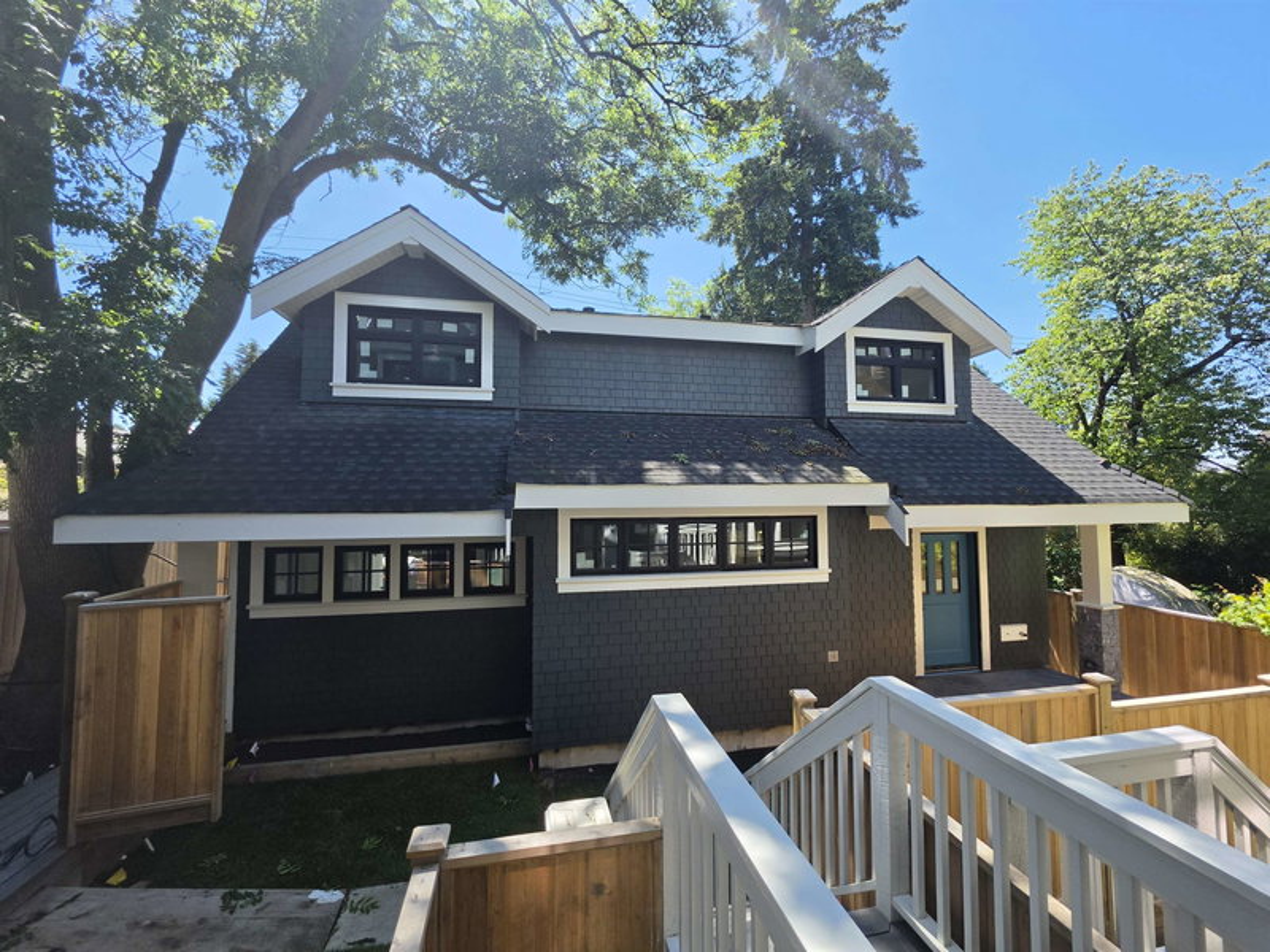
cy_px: 476
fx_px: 477
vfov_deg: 89.9
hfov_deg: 106.2
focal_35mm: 13
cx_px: 635
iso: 32
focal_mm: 2.2
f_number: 1.9
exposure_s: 1/779
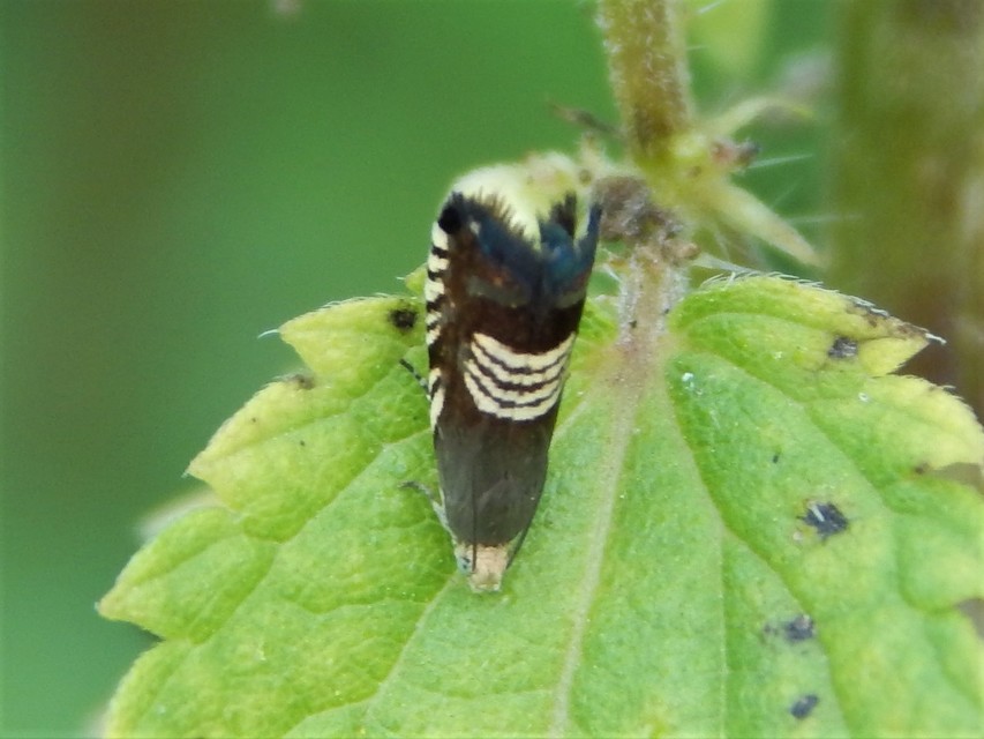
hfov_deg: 9.6
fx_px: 5885
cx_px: 492
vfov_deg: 7.2
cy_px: 370
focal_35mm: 207
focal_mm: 37.1
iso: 125
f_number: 5.4
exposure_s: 1/50
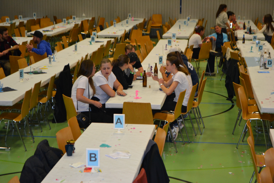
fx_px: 628
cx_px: 137
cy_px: 92
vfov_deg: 16.6
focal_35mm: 82
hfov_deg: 24.6
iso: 1600
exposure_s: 1/60
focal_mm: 55
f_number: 5.6
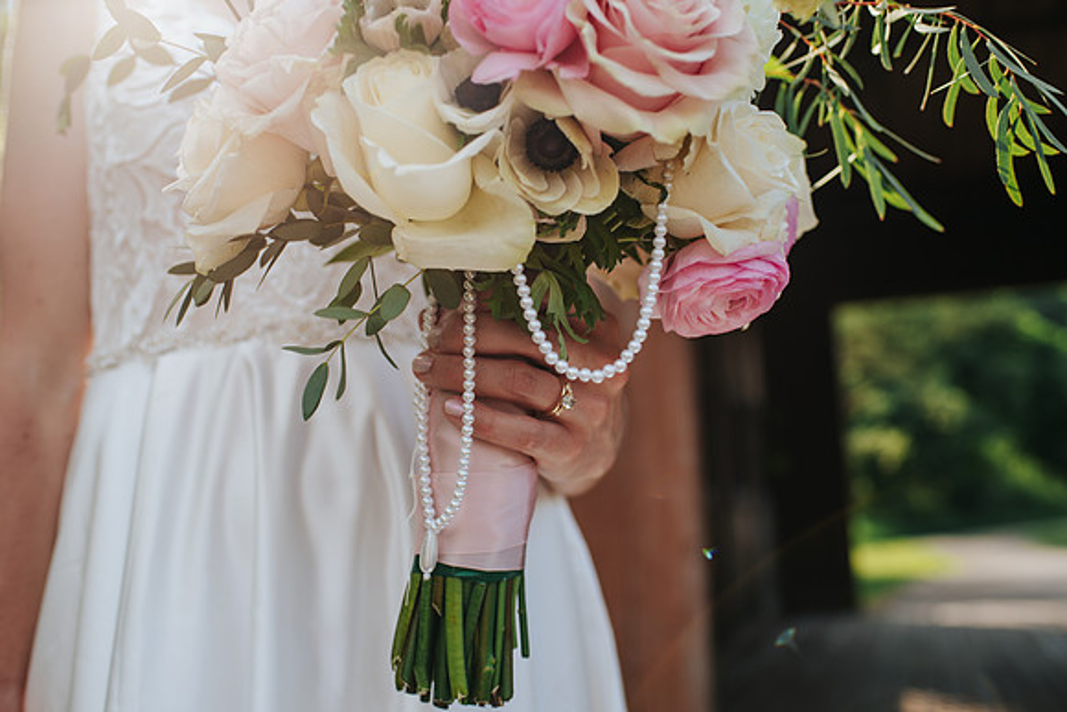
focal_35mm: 35
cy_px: 356
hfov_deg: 54.4
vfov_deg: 37.9
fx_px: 1038
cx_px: 534
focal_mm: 35
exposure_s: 1/250
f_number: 3.2
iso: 100
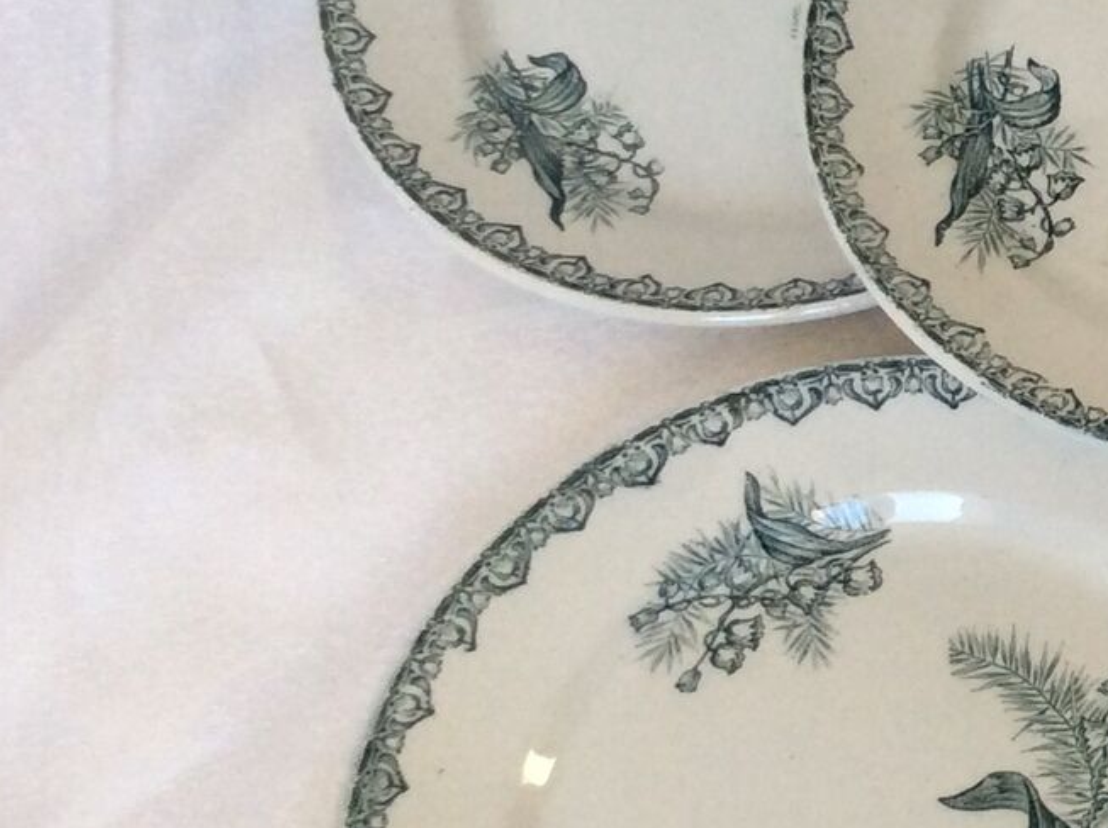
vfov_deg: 15.0
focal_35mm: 98
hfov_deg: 17.8
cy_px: 277
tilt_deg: -64.4
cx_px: 1683
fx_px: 3133
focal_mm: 3.3
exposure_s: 1/100
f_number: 2.4
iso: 50
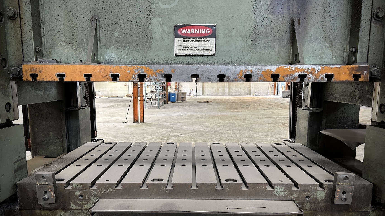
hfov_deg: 66.1
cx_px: 191
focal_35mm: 29
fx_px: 296
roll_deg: +0.7
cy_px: 128
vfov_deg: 40.0
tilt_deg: -8.9
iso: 160
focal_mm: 5.7
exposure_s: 1/60
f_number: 1.5
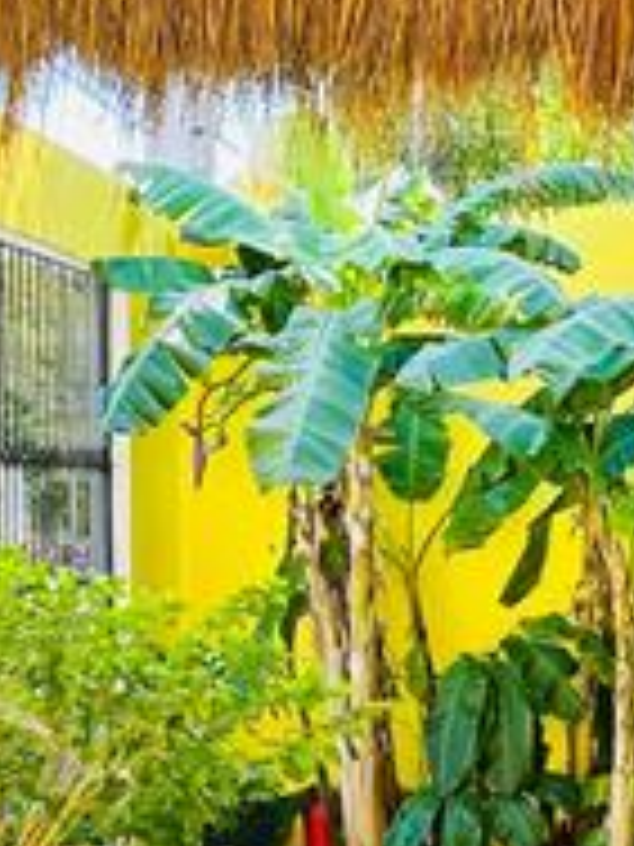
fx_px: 2393
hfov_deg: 15.0
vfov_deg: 19.8
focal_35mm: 98
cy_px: 688
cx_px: 454
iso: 80
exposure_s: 1/401
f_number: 1.78
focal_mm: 6.86
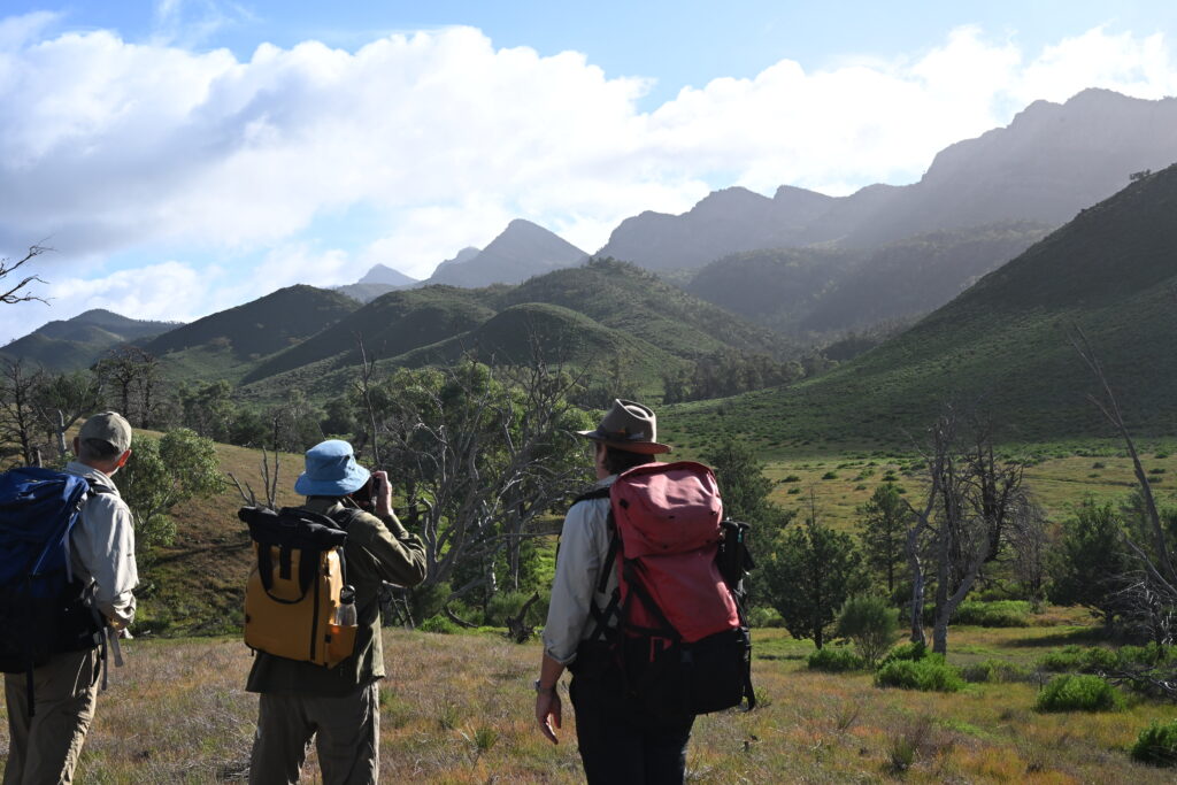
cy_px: 392
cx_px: 588
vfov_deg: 33.4
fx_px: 1308
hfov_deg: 48.5
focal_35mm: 40
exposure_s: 1/250
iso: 400
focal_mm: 40
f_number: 14
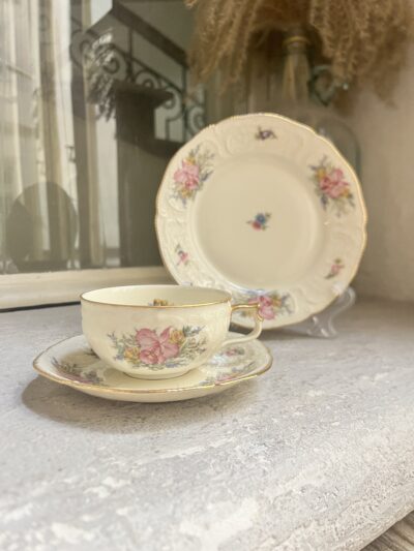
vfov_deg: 67.3
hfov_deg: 53.1
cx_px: 207
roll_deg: +0.4
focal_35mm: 26
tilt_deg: -5.9
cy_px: 276
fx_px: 414
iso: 160
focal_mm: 5.1
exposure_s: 1/60
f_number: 1.6
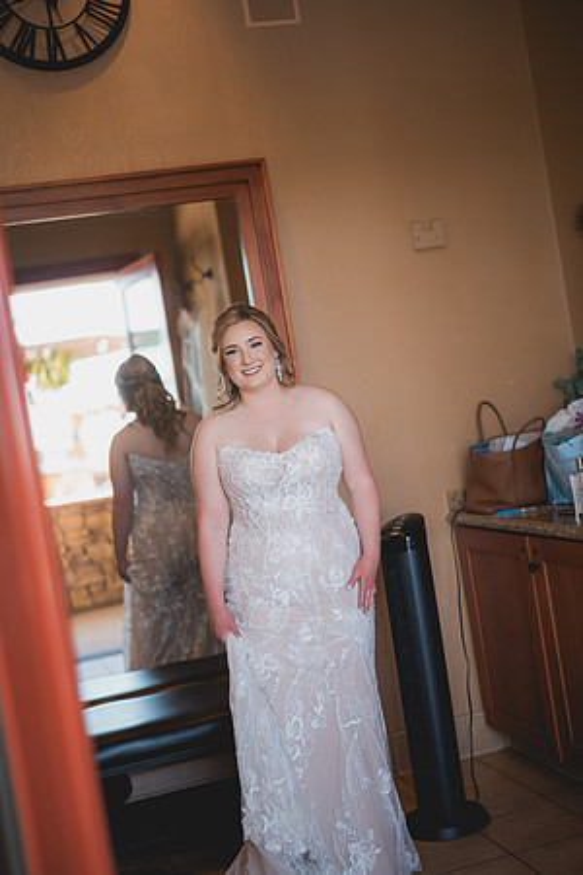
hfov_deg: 27.0
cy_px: 438
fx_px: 1214
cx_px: 292
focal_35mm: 50
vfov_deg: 39.6
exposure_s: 1/2000
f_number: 1.4
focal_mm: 50
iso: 1250
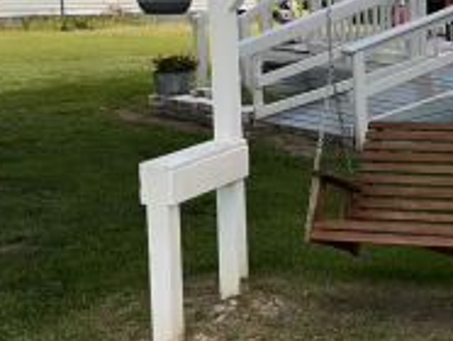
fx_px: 1219
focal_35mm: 93
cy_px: 178
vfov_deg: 15.9
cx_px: 561
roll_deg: -0.5
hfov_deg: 19.7
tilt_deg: -10.9
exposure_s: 1/2123
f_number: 1.5
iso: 40
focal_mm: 5.7
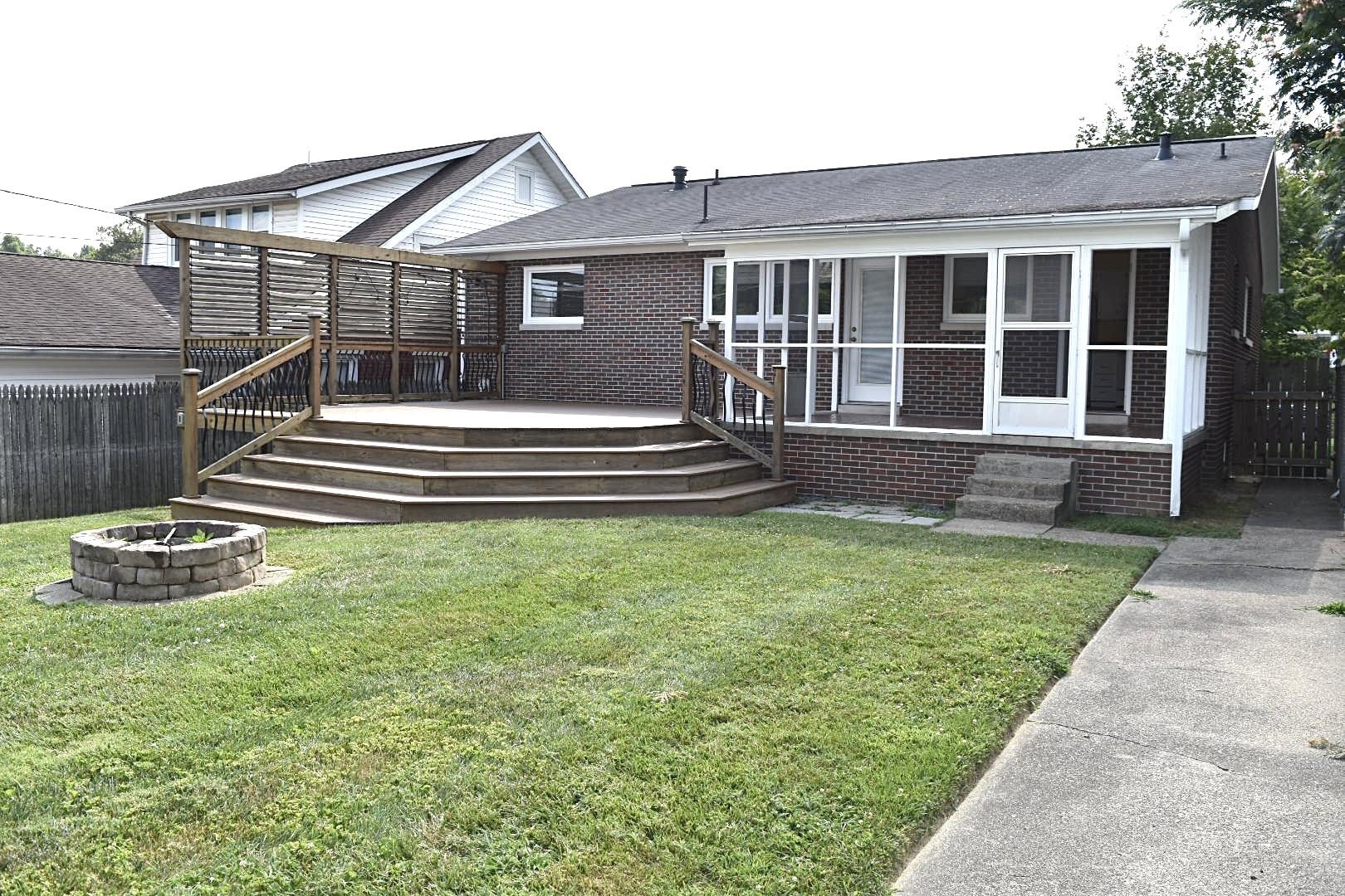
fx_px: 1009
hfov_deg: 67.4
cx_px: 672
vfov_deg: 47.9
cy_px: 448
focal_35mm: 27
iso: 100
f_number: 7.1
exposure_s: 1/200
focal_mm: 18
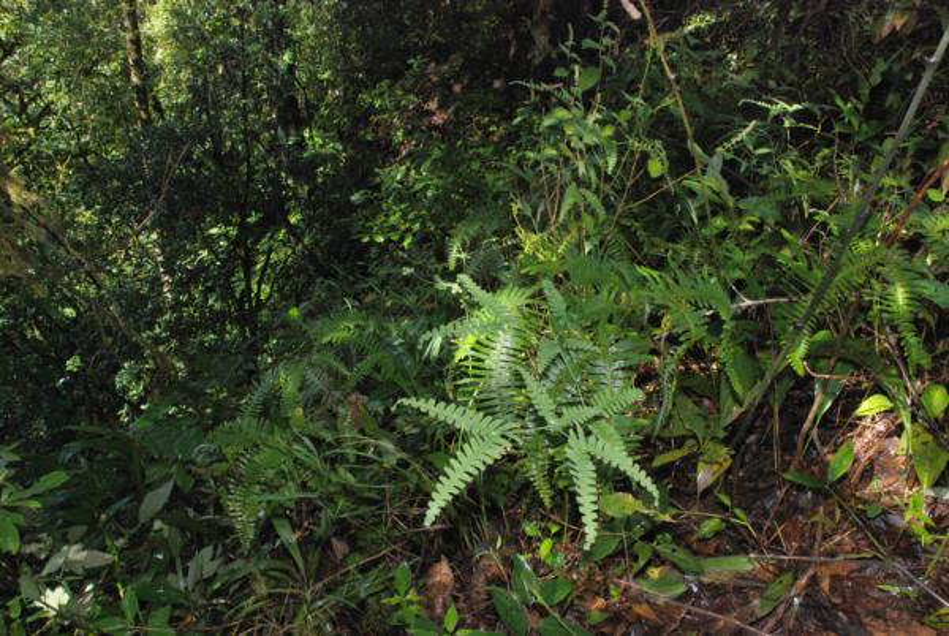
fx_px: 713
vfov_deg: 48.1
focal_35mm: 27
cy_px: 318
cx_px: 474
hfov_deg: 67.3
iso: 200
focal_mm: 18
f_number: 13
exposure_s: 1/60
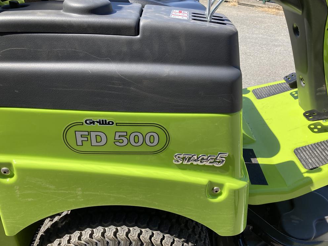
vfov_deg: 48.2
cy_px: 124
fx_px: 275
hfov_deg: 61.6
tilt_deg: -33.4
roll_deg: -2.2
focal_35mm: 29
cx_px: 169
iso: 20
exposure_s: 1/813
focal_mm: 3.99
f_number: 1.8
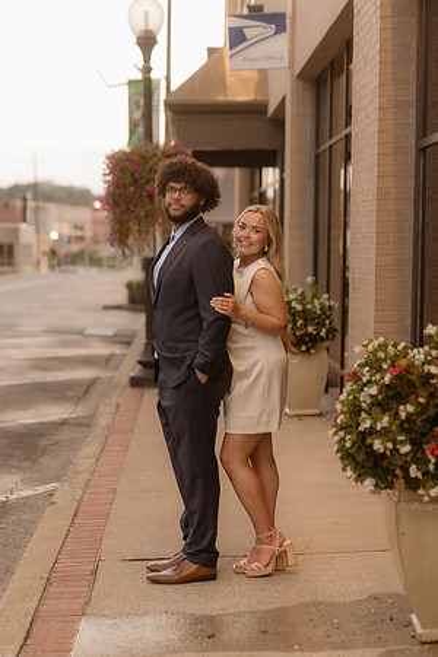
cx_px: 219
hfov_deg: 18.2
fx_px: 1369
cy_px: 328
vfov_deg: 27.0
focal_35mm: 75
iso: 500
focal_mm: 50
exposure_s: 1/100
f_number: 1.4
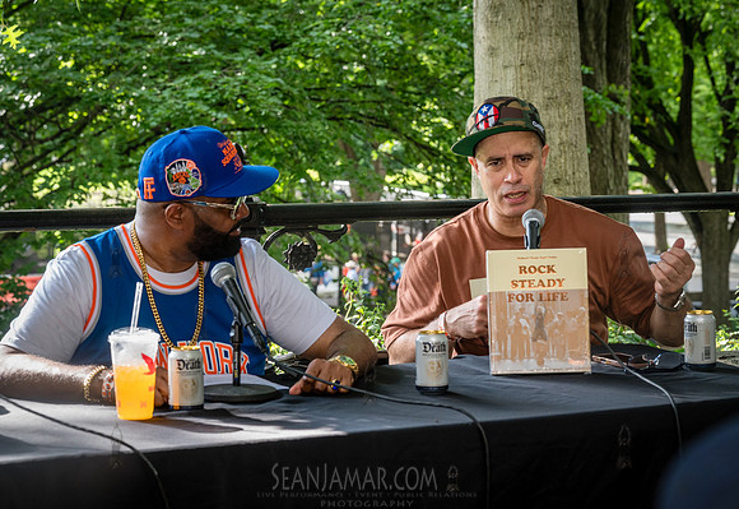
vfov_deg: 16.0
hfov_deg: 23.0
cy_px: 262
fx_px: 1813
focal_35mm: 87
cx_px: 393
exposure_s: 1/125
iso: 1250
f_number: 7.1
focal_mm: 83
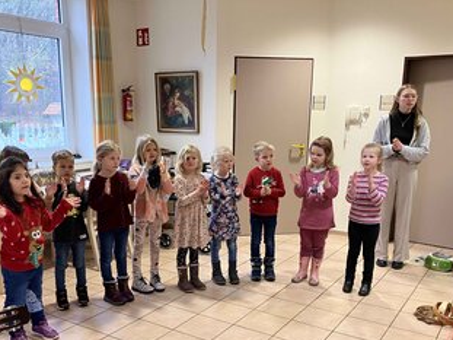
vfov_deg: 39.3
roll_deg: -0.4
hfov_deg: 51.3
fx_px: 471
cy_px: 217
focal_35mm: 36
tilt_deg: -14.4
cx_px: 213
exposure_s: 1/50
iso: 125
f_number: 1.8
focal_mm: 3.99
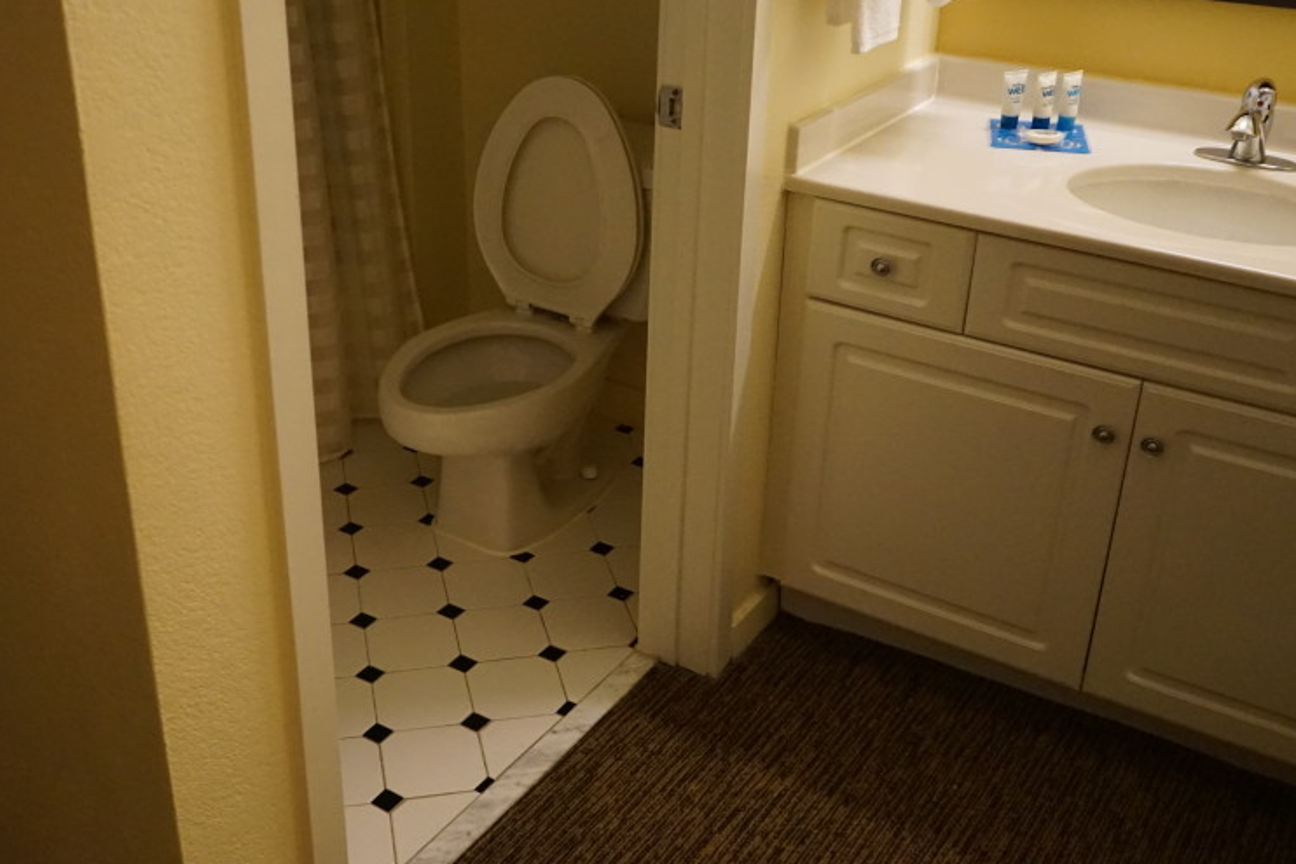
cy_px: 378
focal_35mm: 40
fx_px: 1440
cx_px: 543
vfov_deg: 33.4
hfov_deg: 48.3
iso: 6400
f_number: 3.5
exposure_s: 1/160
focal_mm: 29
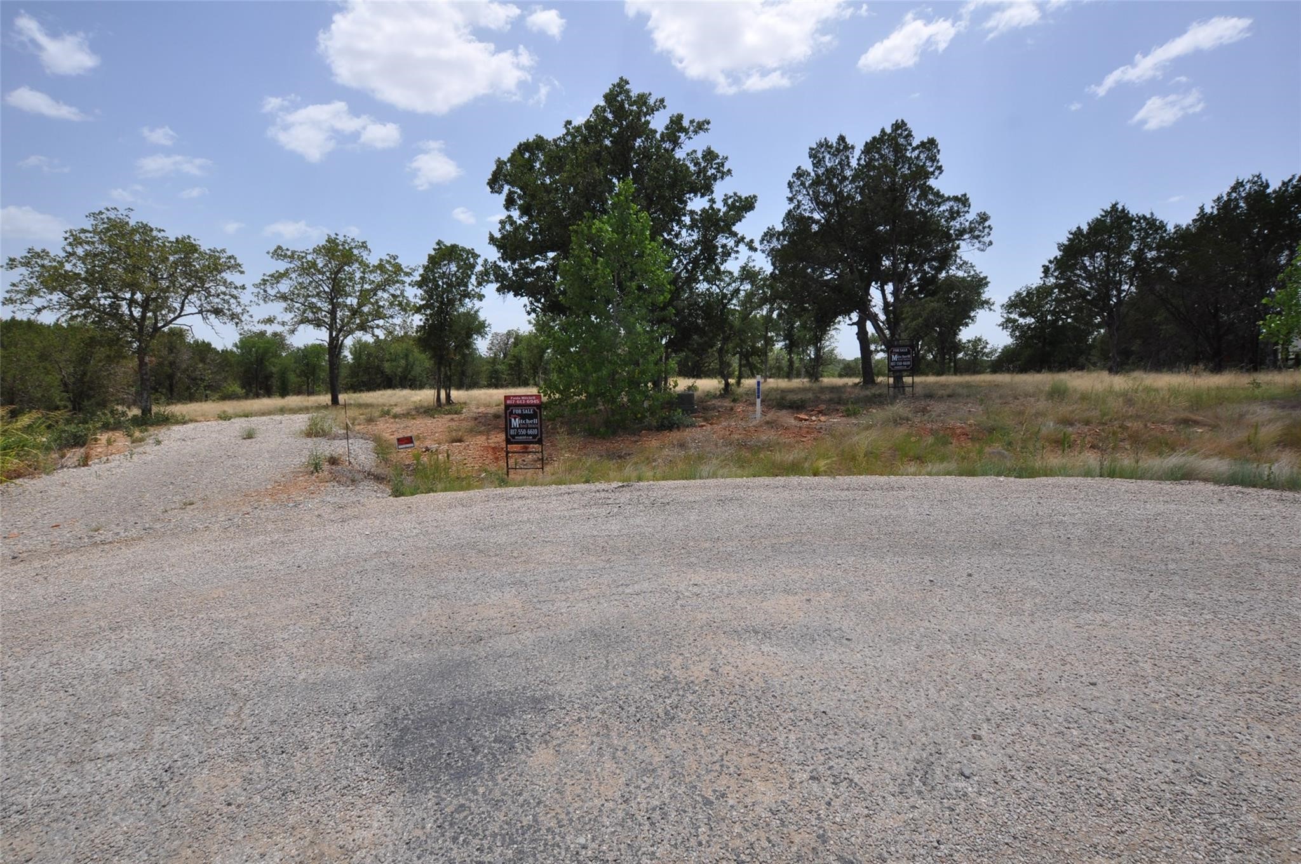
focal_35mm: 15
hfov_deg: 100.5
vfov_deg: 77.2
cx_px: 650
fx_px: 541
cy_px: 432
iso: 200
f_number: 10
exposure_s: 1/400
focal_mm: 10
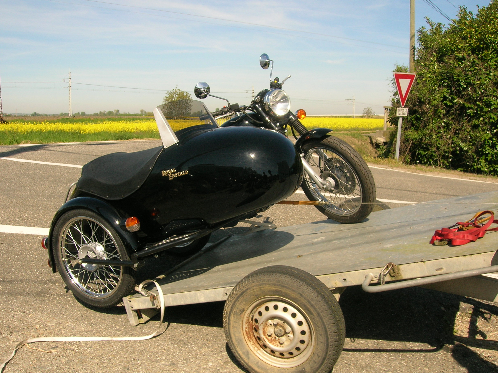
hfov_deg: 51.4
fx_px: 518
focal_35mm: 36
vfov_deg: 39.7
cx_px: 252
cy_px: 192
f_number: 4.9
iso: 50
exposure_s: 1/326
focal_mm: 5.7
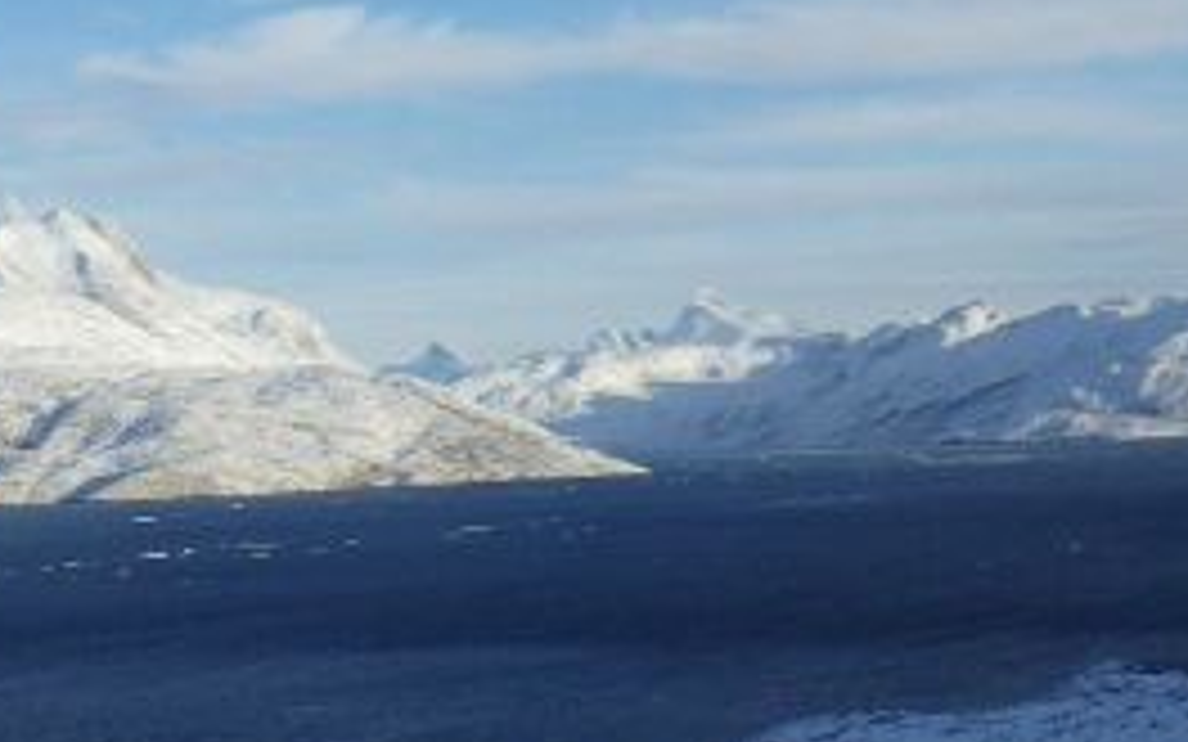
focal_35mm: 90
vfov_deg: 13.3
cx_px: 4
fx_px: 2914
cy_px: -504
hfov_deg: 22.2
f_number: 4.2
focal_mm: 5
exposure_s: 1/800
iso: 125
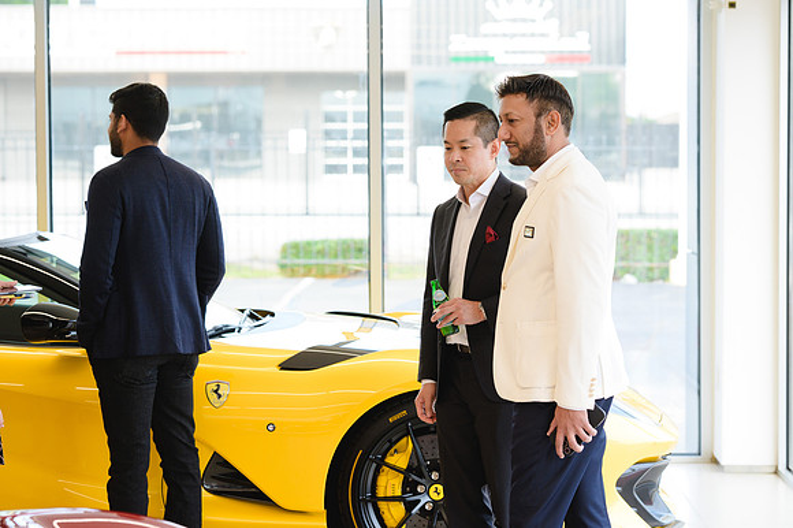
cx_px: 450
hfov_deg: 21.1
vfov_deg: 14.2
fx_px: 2125
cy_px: 228
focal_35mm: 97
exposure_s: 1/200
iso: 400
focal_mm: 85
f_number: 4
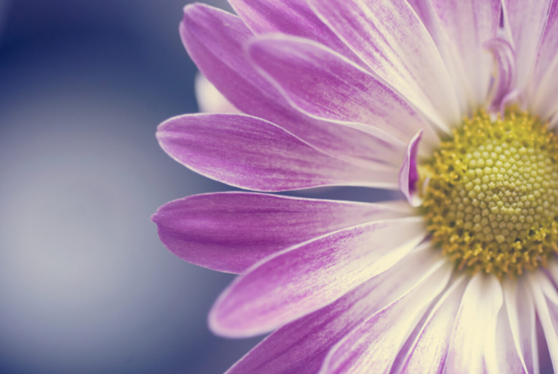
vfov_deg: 15.2
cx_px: 279
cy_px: 187
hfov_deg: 22.6
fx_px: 1396
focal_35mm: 90
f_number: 3.8
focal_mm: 60
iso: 400
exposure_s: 1/25
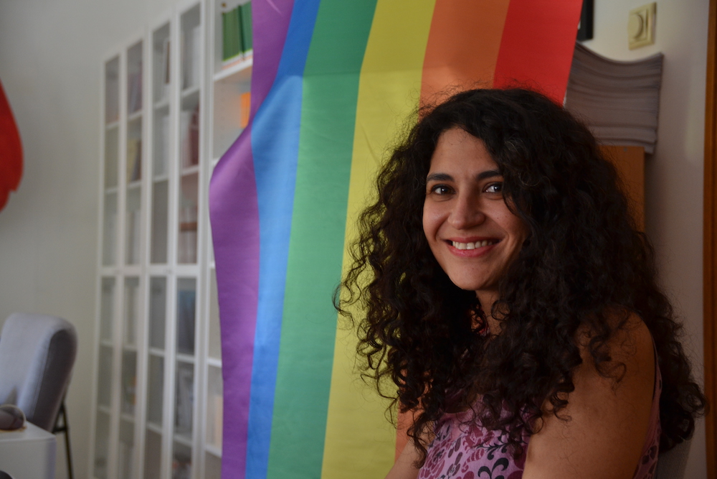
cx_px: 358
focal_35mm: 69
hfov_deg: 29.2
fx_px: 1374
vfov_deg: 19.7
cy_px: 240
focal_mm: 46
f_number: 4.8
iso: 400
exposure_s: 1/20
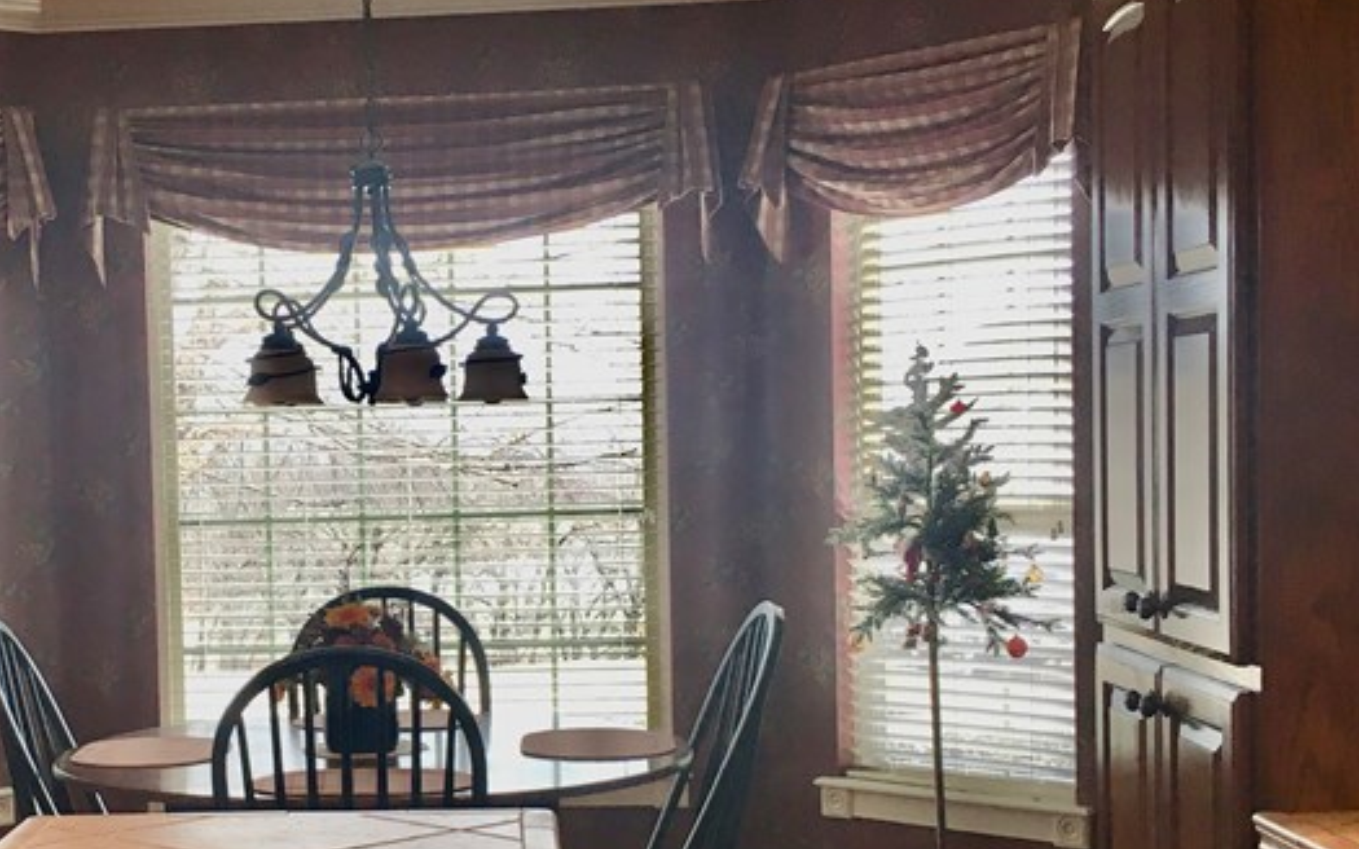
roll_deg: +1.2
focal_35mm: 60
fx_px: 2222
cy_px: 582
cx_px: 285
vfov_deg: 21.5
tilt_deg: -4.1
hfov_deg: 33.1
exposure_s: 1/30
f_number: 2.2
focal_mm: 4.15
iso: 50
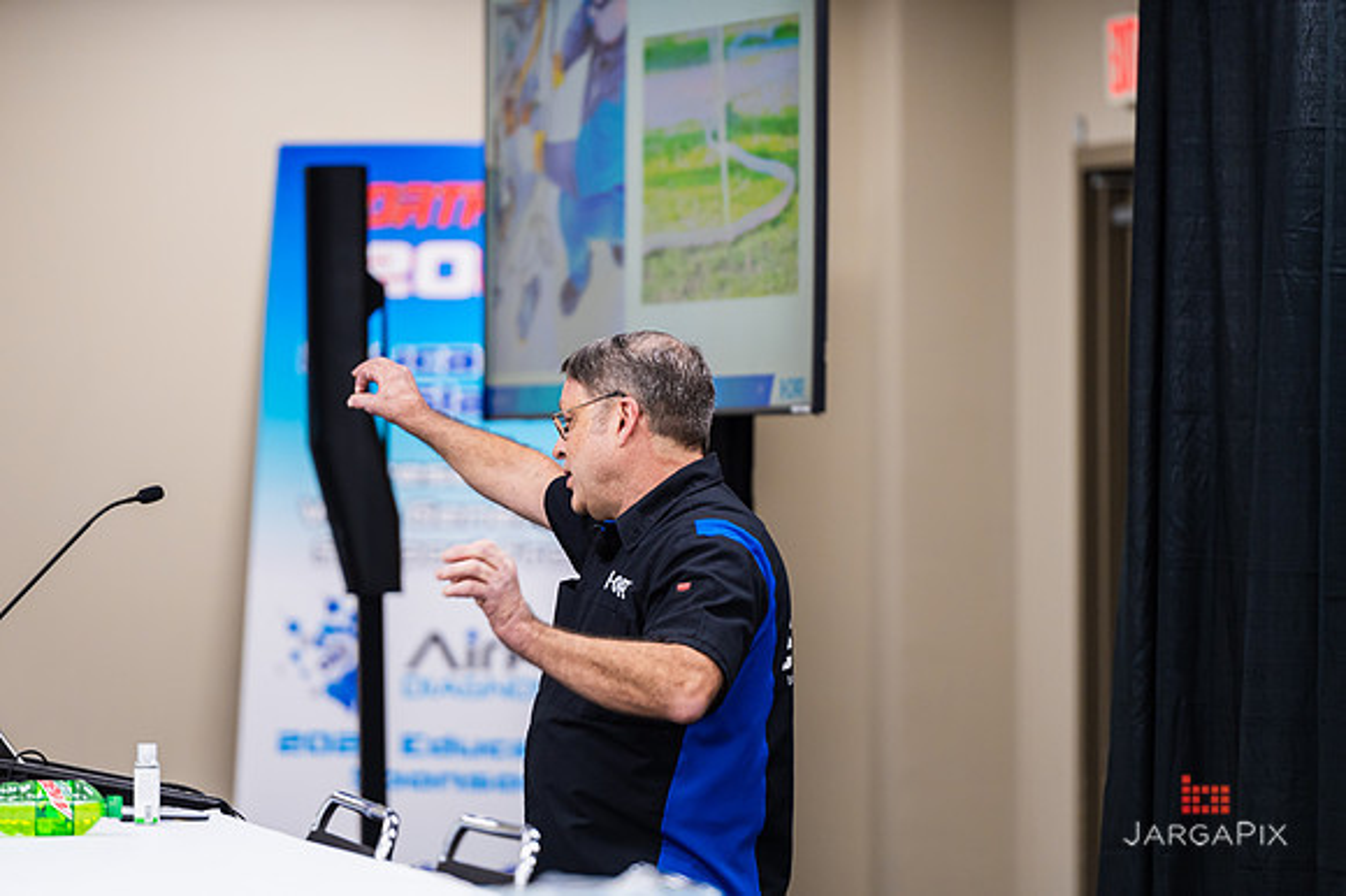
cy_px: 425
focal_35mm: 213
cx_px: 672
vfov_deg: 6.4
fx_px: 7977
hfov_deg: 9.6
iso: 1000
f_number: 3.2
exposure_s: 1/200
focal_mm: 200
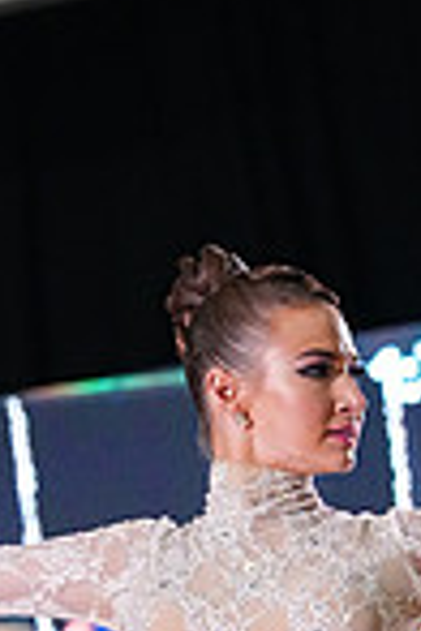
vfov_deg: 4.9
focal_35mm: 415
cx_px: 621
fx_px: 7279
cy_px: 798
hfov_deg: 3.3
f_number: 5
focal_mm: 105
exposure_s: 1/400
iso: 6400
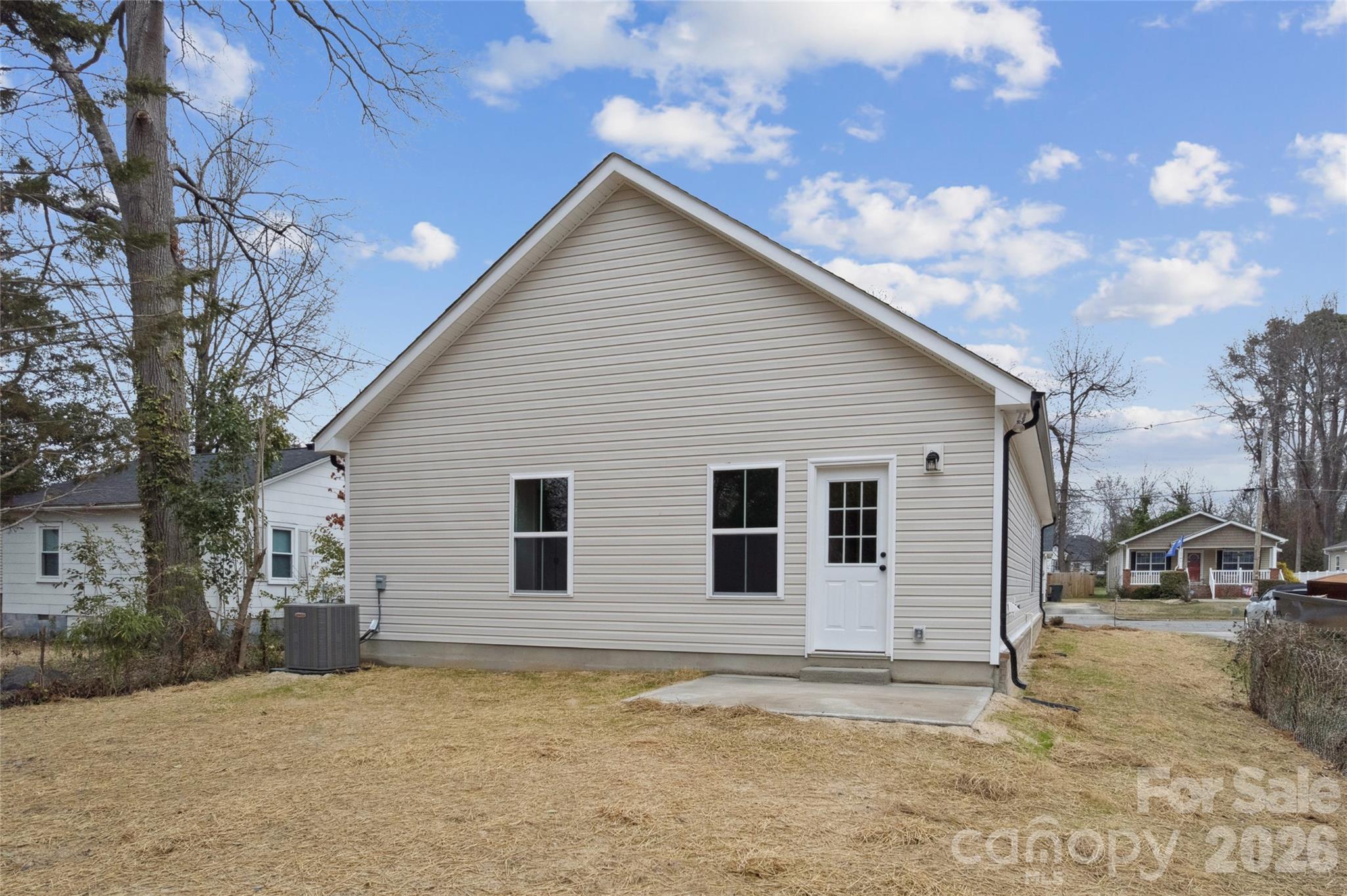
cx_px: 674
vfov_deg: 57.2
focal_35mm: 22
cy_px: 448
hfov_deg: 78.6
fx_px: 823
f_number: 2.8
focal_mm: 8.4
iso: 110
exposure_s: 1/320
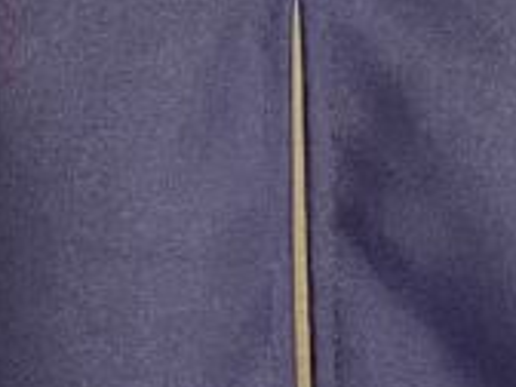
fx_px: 5545
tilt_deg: +0.8
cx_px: 255
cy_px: 538
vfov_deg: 4.0
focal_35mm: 372
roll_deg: +0.2
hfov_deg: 5.3
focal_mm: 6
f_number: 2
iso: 200
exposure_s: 1/60
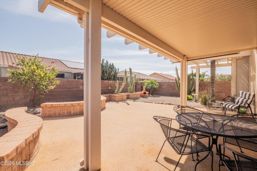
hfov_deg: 96.8
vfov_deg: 73.7
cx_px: 128
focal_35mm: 16
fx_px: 114
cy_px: 86
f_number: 22
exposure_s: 1/80
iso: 320
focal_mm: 16
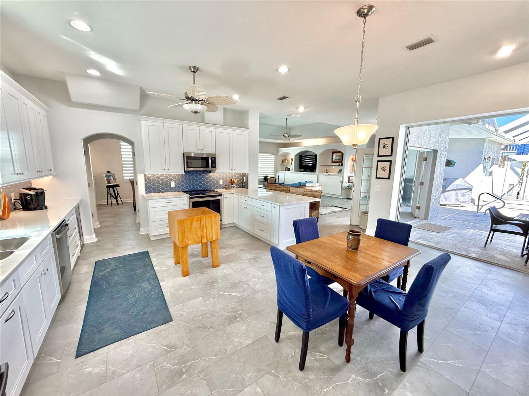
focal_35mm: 14
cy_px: 198
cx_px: 264
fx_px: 214
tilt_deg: -8.0
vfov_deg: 85.7
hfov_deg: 102.1
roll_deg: -0.8
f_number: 2.2
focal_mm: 2.22
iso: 160
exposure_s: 1/120
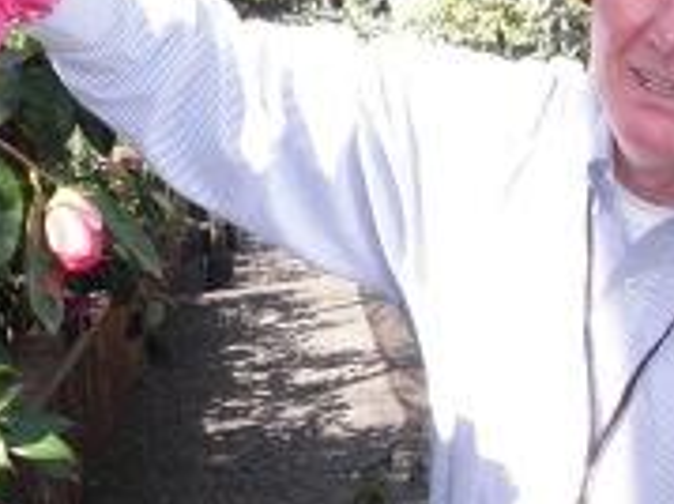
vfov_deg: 16.4
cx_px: 143
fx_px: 1751
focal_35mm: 90
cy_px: 214
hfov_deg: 21.5
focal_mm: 6.3
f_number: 2.8
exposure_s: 1/125
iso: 50
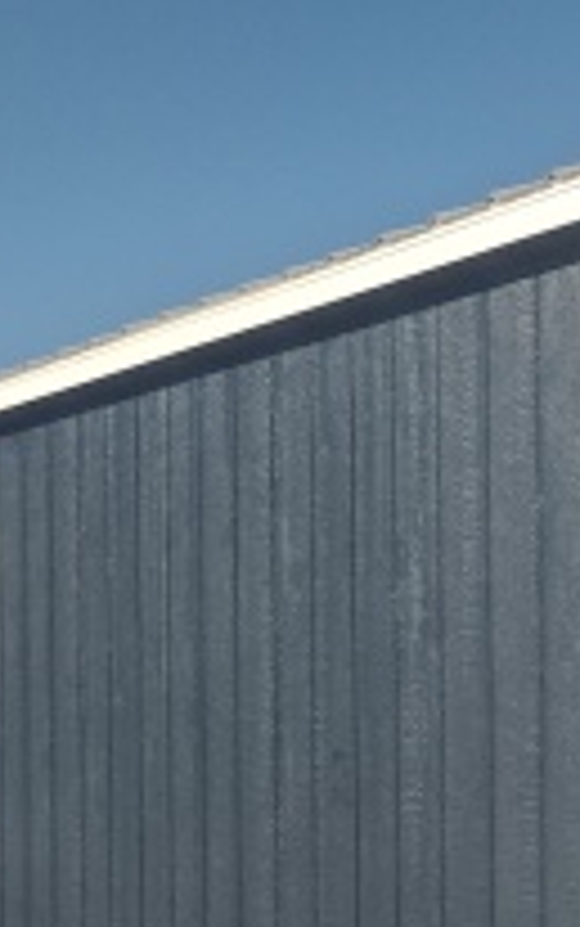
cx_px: 805
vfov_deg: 23.0
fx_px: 2248
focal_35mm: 89
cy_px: 742
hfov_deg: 14.0
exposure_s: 1/1769
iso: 100
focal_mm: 4.71
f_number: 1.7
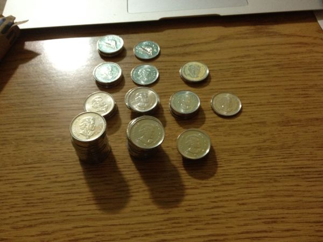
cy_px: 121
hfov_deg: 52.6
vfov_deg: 40.7
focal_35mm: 35
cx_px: 162
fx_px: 327
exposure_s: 1/20
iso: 320
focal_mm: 4.28
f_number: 2.4
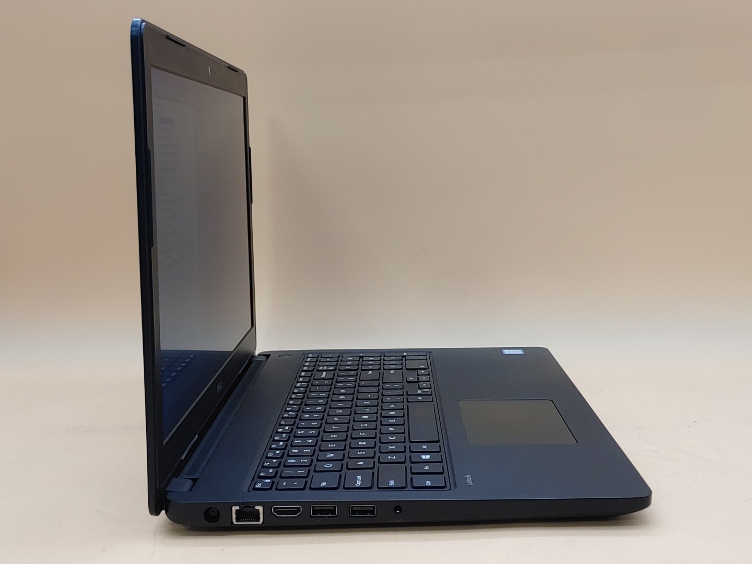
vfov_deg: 32.9
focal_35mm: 44
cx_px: 376
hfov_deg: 42.9
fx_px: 956
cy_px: 282
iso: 50
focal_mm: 4.36
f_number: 1.8
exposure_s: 1/81
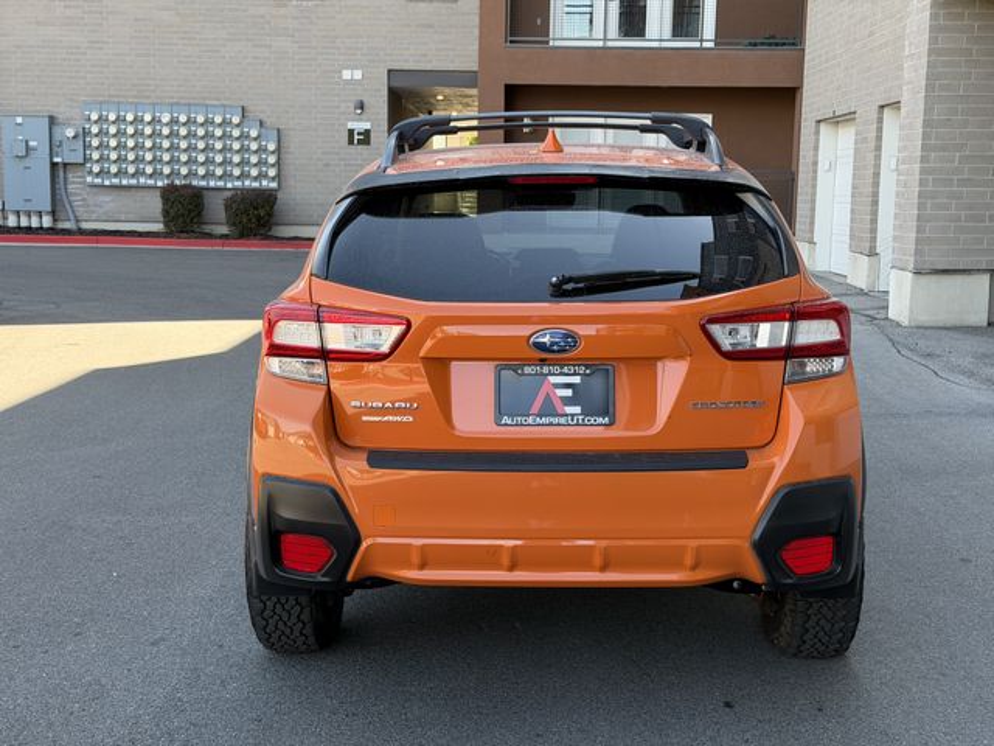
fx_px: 1378
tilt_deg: -6.8
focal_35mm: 48
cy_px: 373
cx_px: 497
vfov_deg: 30.3
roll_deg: -0.9
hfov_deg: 39.7
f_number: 1.78
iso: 64
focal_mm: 6.76
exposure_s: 1/233
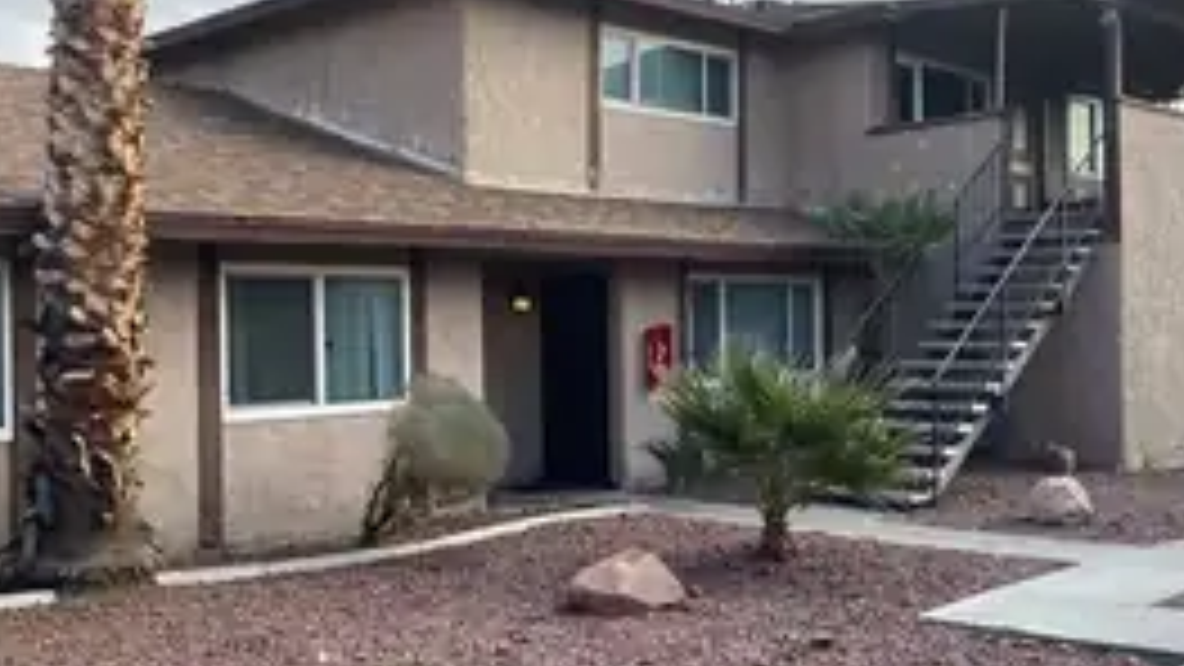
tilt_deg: -2.8
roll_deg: +2.9
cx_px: 594
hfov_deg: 47.4
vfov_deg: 27.7
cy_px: 360
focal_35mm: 43
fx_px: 1350
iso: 32
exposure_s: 1/1395
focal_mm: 4.25
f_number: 1.8
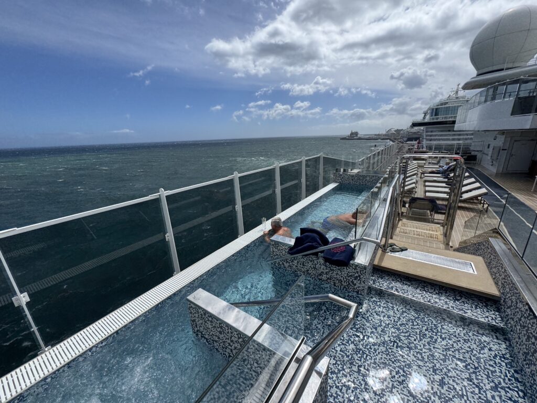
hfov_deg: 102.1
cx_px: 268
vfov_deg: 85.7
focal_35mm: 14
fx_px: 217
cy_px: 202
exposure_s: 1/2985
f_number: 2.2
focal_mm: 2.22
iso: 50
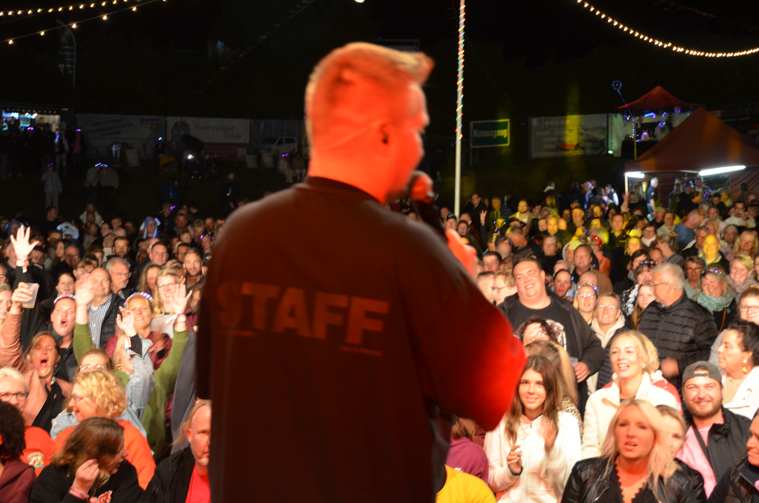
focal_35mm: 75
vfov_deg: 18.1
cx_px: 380
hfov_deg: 27.0
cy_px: 252
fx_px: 1578
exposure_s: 1/30
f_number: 5
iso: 900
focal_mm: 50
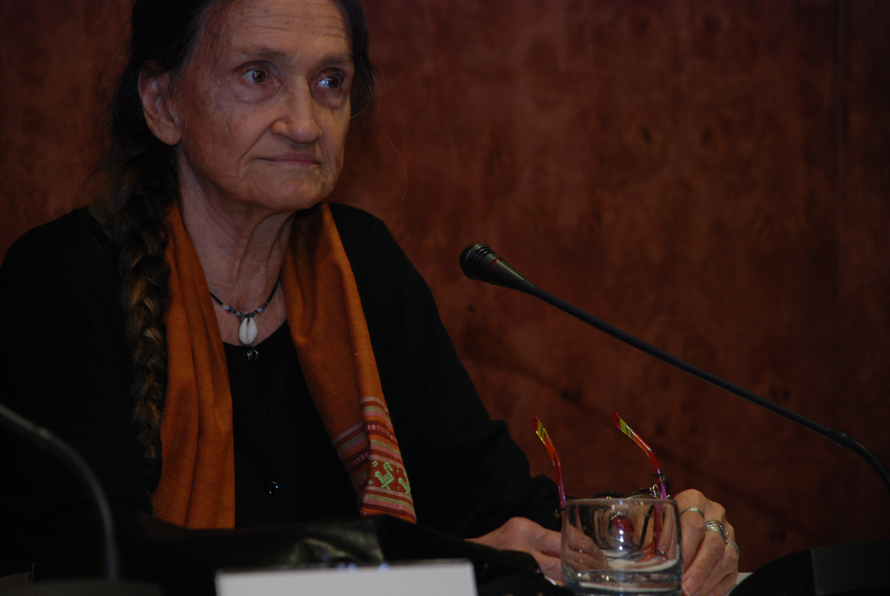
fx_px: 5012
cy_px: 298
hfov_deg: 10.1
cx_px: 445
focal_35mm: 202
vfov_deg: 6.8
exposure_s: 1/60
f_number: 5.6
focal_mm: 135
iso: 400
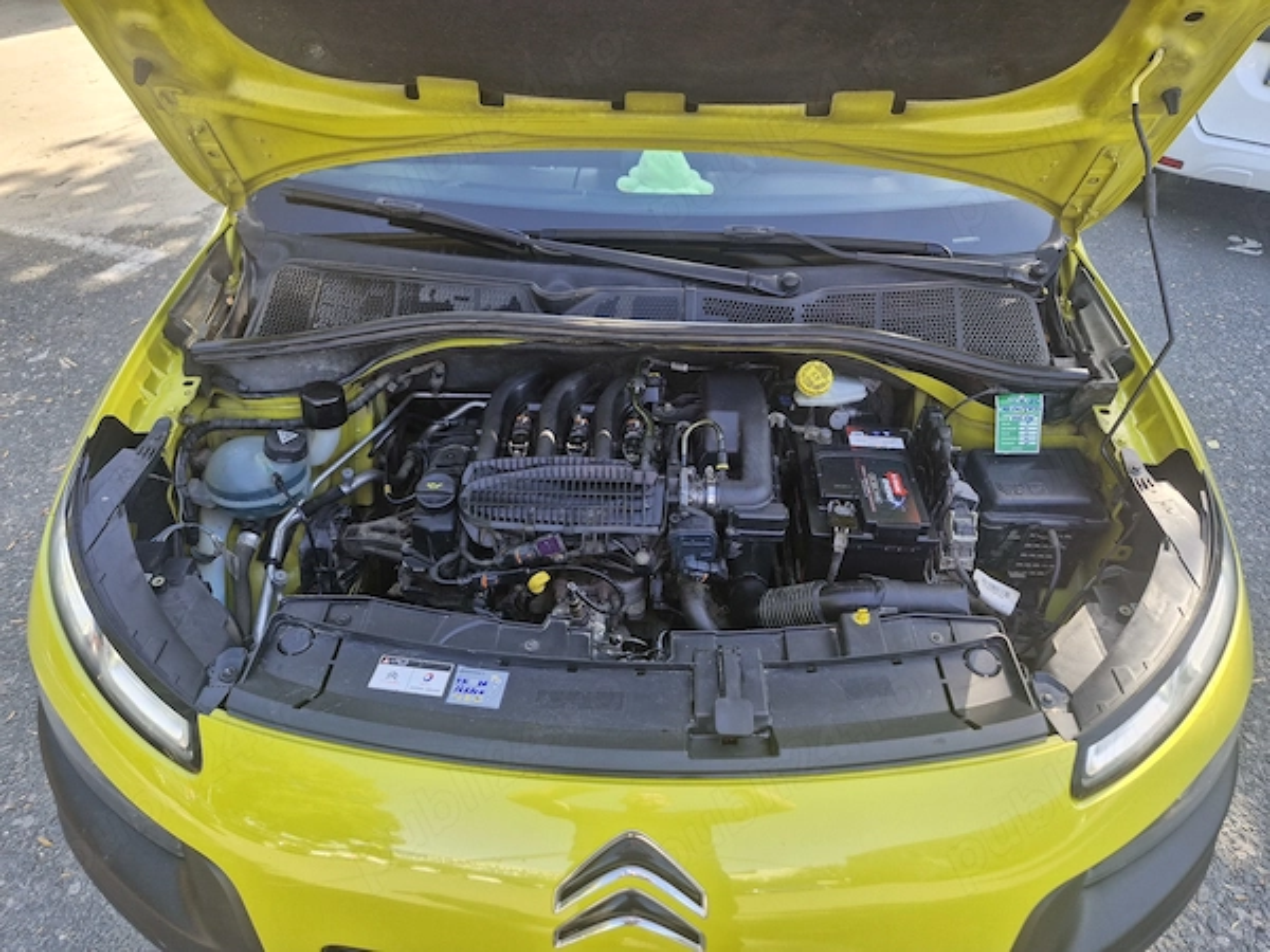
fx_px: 844
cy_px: 476
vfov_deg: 58.9
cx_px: 635
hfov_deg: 73.9
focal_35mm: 23
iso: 50
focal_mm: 5.54
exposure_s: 1/180
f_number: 1.8
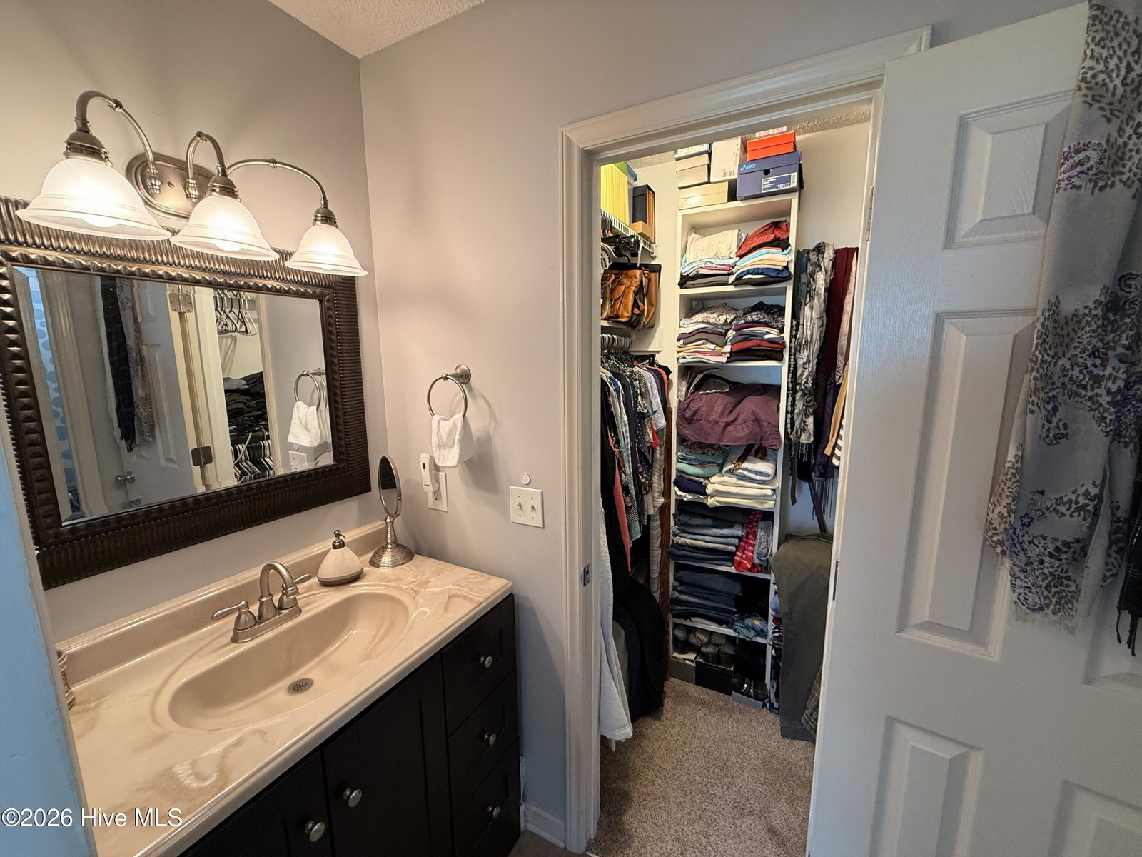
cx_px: 571
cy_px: 428
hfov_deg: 102.1
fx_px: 462
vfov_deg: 85.7
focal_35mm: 14
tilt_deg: -8.5
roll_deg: +0.7
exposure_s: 1/60
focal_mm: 2.22
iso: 200
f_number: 2.2
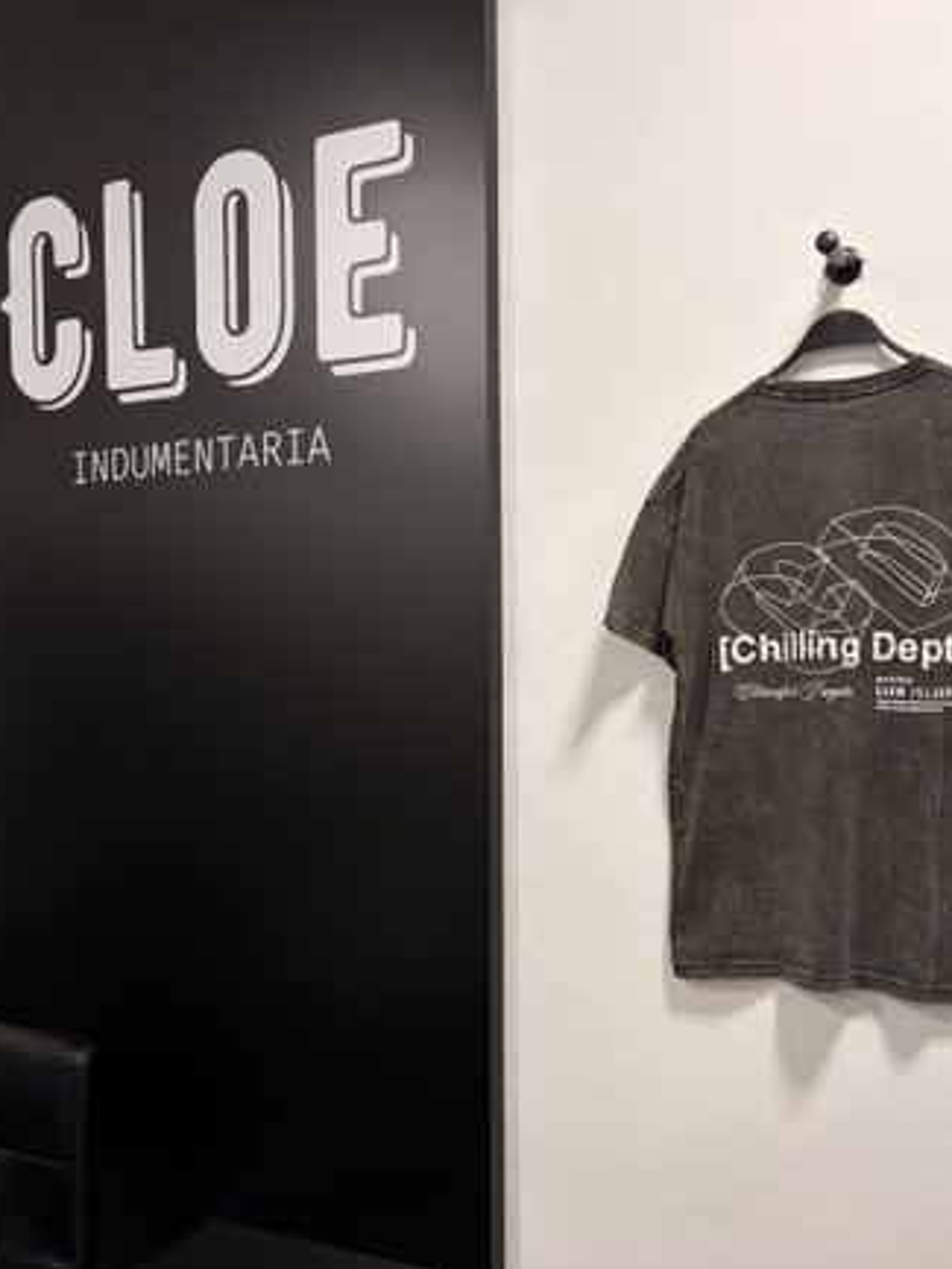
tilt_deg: +0.4
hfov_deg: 44.0
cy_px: 661
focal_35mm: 32
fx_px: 1173
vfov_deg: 56.8
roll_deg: -0.2
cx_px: 568
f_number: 1.6
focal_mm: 5.96
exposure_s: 1/50
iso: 100
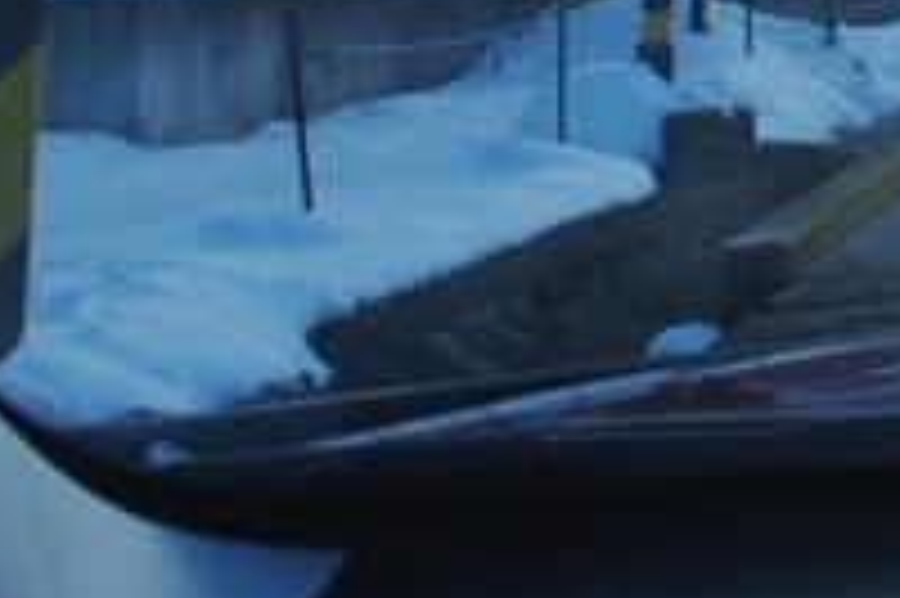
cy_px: -344
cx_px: 1746
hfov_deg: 15.5
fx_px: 2698
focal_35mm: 108
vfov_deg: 12.0
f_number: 7.1
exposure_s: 1/500
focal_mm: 18
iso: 200
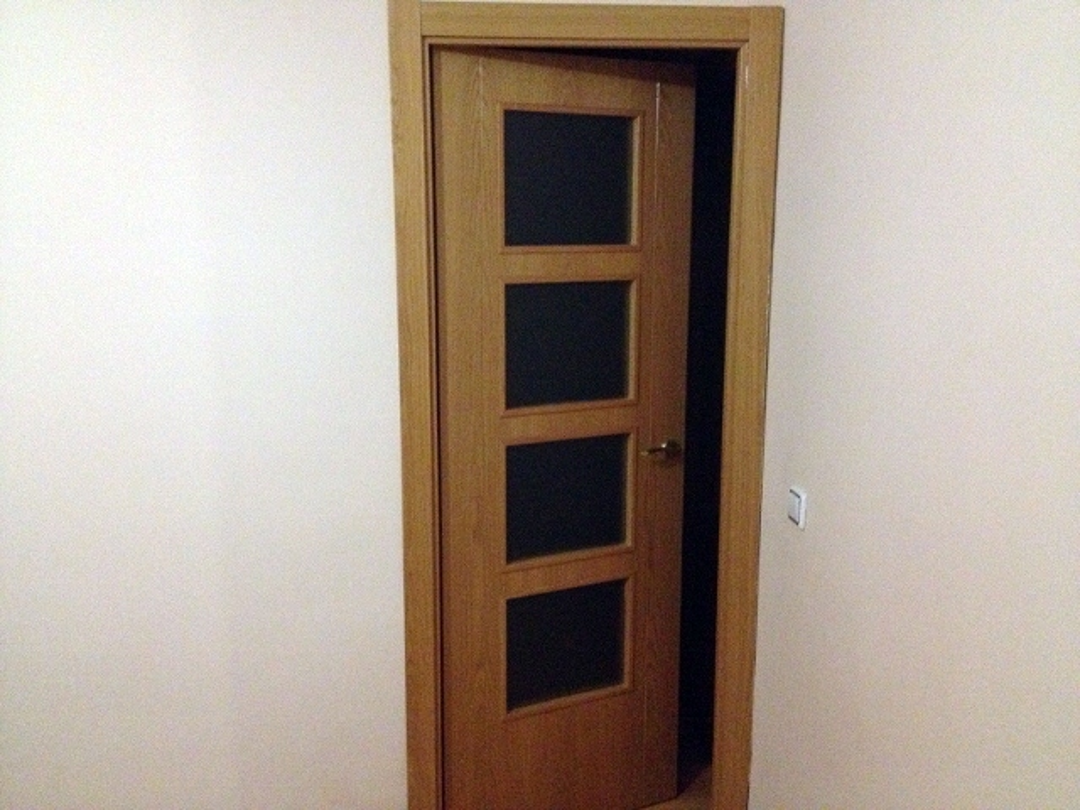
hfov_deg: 52.6
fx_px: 1092
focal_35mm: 35
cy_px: 405
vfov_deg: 40.7
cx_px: 540
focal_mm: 4.28
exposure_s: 1/15
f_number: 2.4
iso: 800
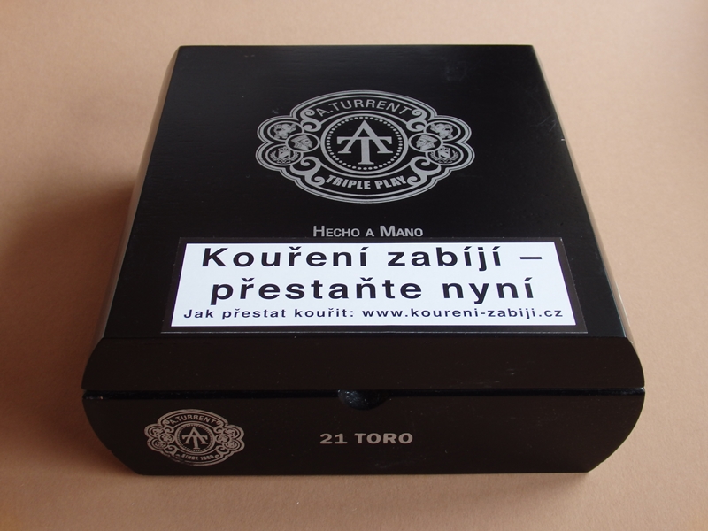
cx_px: 354
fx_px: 920
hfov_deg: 42.1
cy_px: 266
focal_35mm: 45
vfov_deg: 32.2
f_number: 3.8
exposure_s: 1/10
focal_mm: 8
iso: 125
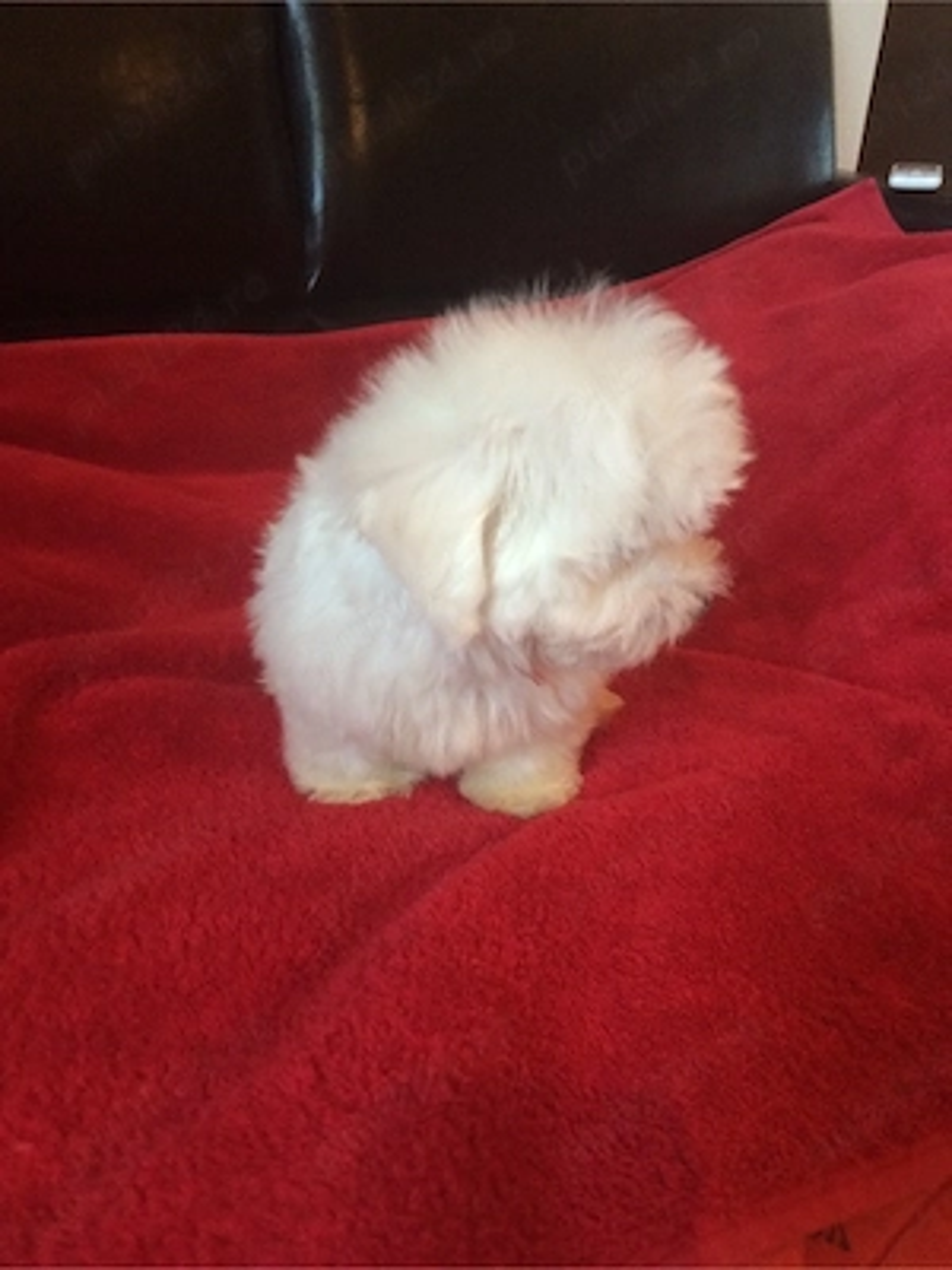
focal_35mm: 29
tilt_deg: -28.5
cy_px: 635
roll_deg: -3.8
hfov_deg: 48.2
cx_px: 476
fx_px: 1063
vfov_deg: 61.7
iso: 250
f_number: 2.2
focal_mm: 4.15
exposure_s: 1/24
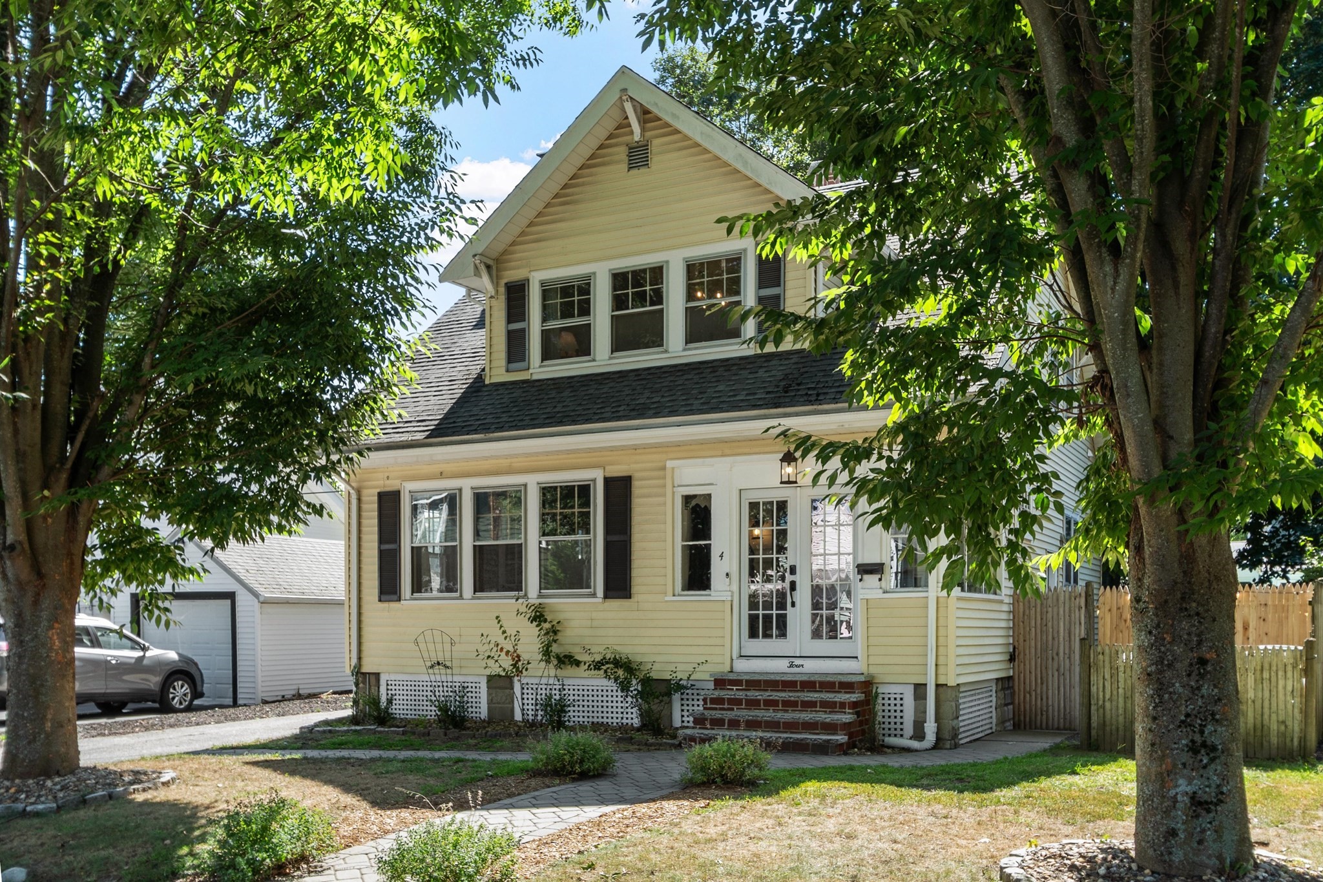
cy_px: 441
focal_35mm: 33
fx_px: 1213
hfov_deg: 57.2
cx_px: 662
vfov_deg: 40.0
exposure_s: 1/60
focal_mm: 22
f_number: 8
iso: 160
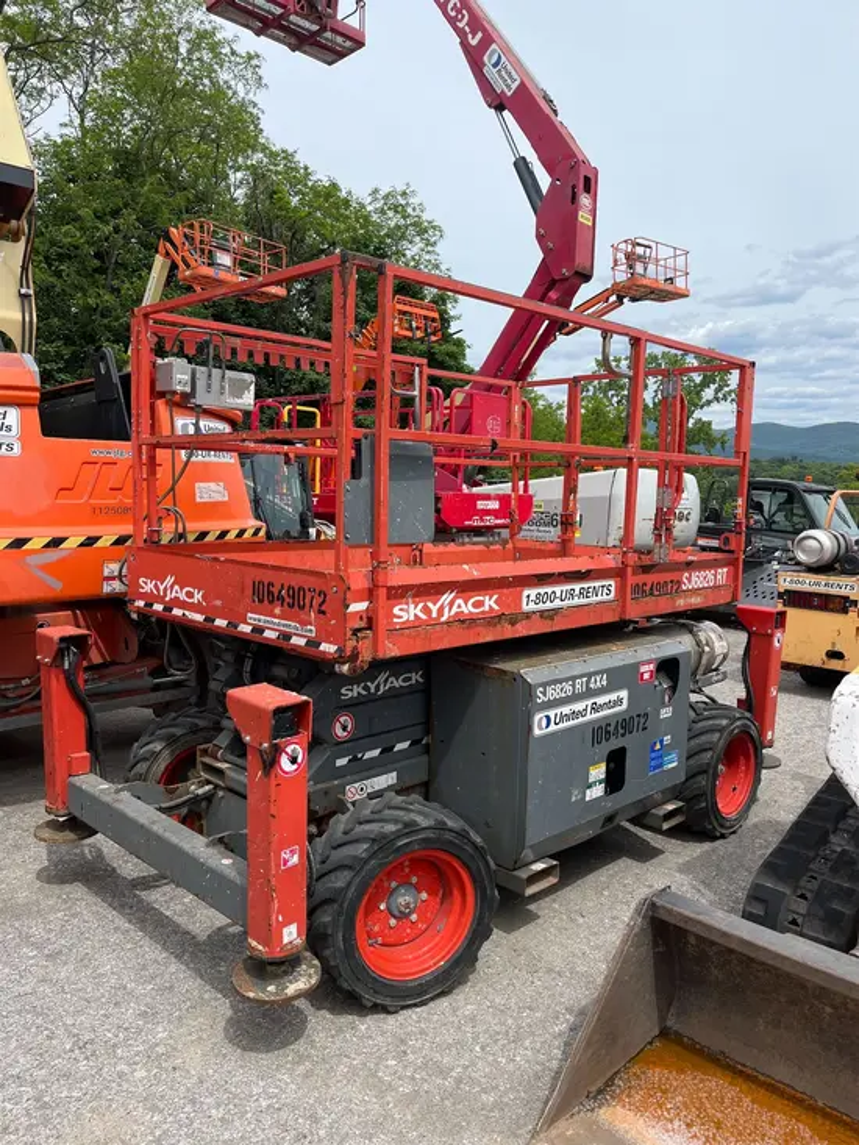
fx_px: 860
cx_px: 430
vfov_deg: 67.3
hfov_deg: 53.1
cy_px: 572
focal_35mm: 26
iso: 50
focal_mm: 5.1
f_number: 1.6
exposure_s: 1/2571
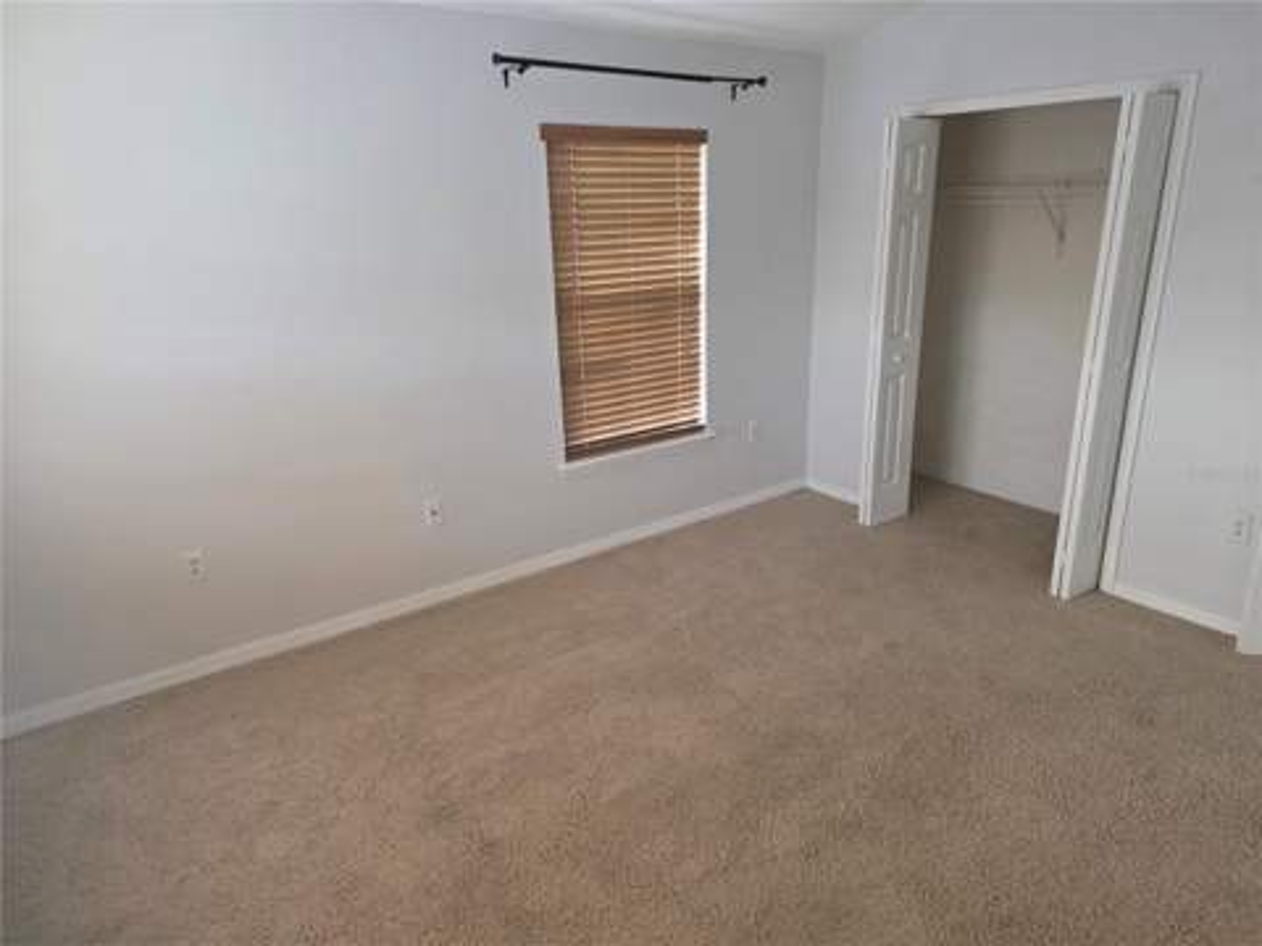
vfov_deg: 58.9
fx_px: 839
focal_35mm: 23
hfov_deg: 73.9
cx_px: 631
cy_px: 473
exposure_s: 1/120
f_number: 1.7
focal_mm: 6.3
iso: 320
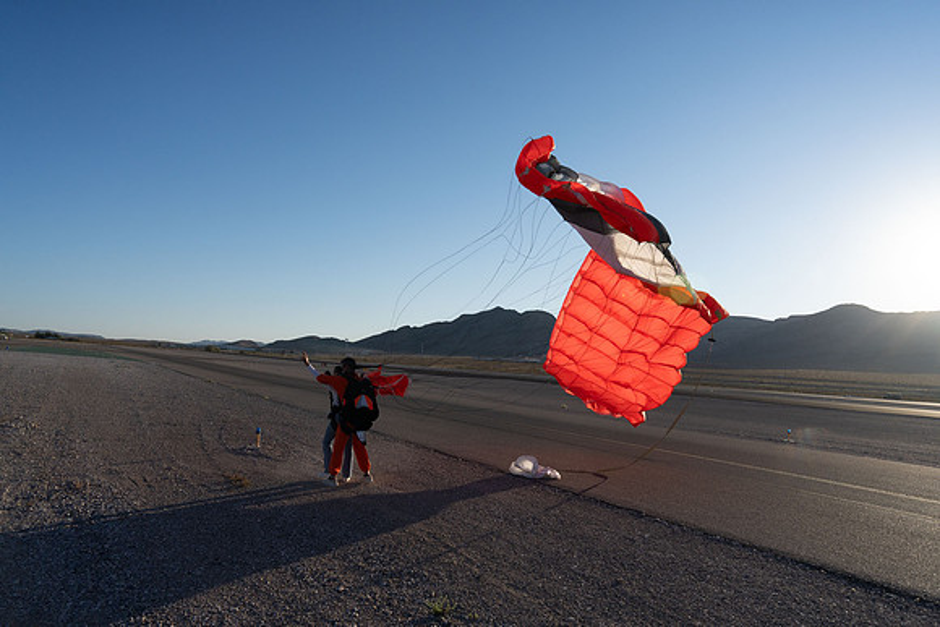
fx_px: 627
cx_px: 470
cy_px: 314
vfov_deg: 53.2
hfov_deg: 73.7
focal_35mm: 24
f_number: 10
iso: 800
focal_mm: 24
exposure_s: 1/2000
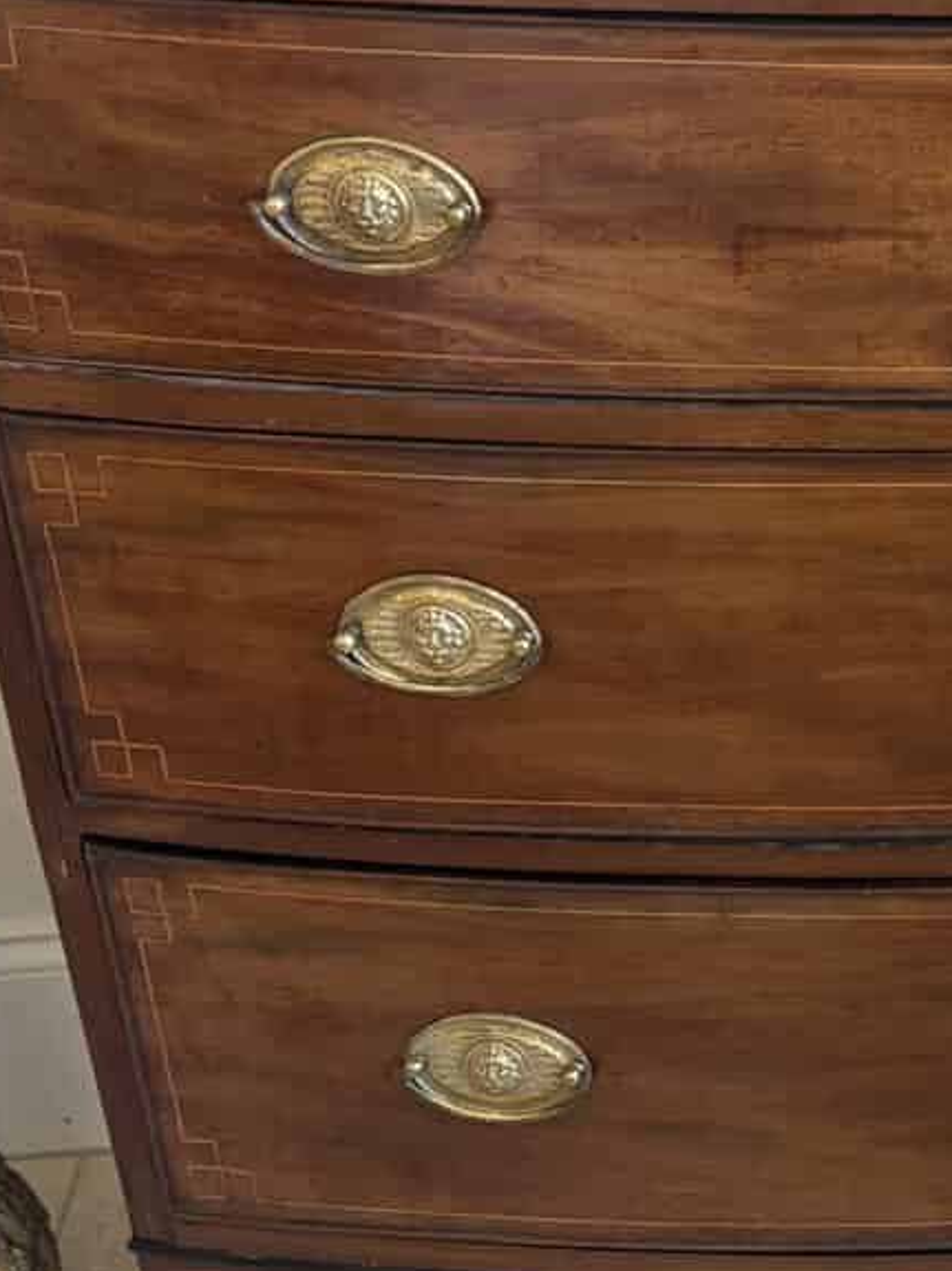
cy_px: 830
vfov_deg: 21.9
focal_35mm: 89
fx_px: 3265
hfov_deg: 15.3
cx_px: 1422
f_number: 1.78
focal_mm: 6.76
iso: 160
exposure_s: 1/120
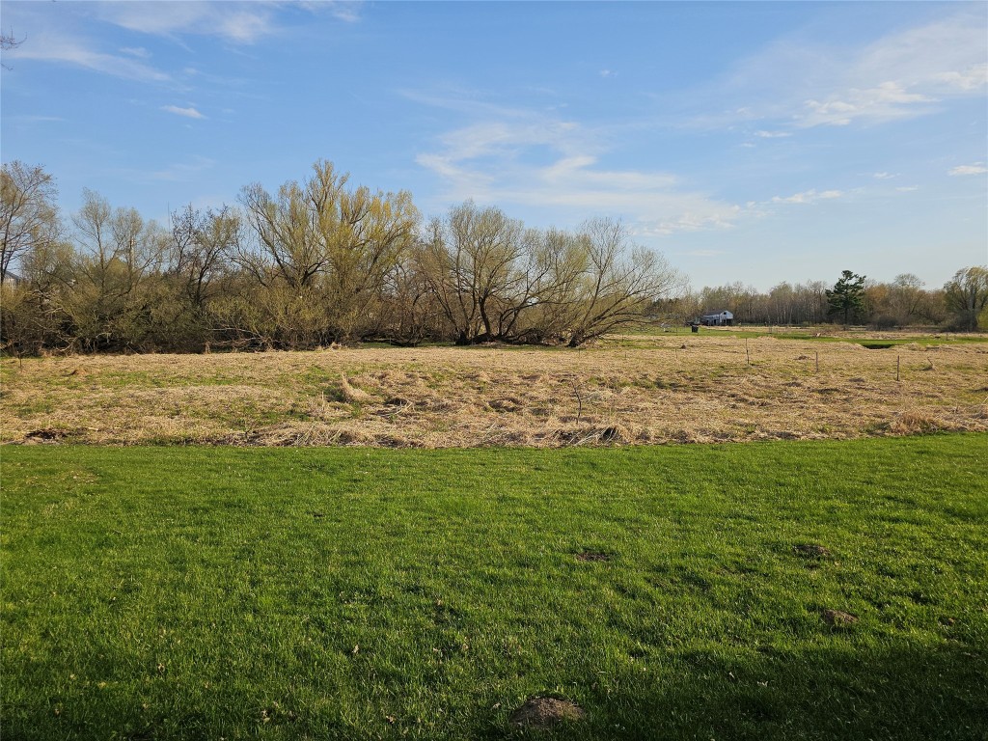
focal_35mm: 23
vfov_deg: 58.9
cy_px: 370
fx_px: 656
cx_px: 494
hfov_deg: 73.9
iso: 10
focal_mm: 6.3
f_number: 1.7
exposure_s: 1/664
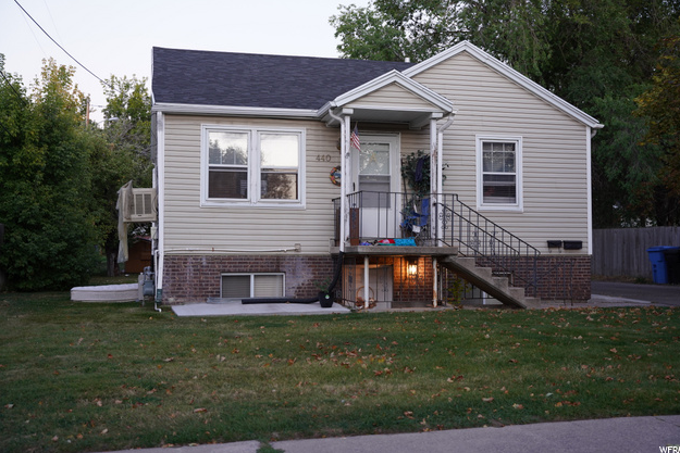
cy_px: 222
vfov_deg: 31.3
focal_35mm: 43
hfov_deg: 45.6
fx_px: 809
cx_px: 346
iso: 400
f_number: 3.5
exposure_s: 1/50
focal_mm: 41.8
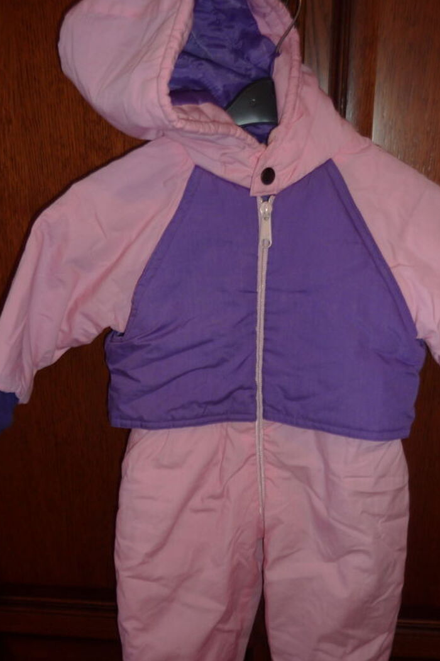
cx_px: 255
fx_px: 605
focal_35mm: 33
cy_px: 357
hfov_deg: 39.9
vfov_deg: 57.2
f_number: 3.3
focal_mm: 4.1
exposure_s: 1/30
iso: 100
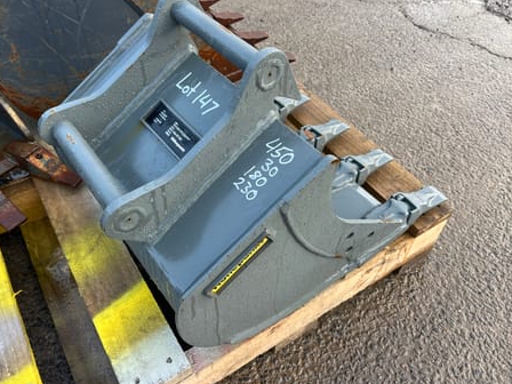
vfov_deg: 48.2
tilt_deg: -48.1
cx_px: 242
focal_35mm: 29
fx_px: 429
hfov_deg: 61.6
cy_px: 175
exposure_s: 1/124
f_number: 1.6
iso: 32
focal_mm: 5.1
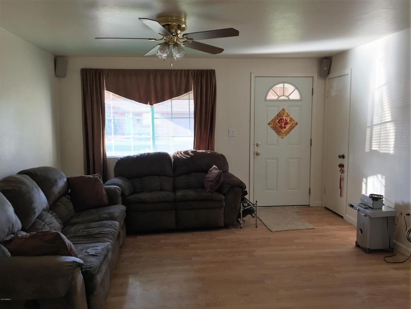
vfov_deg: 48.2
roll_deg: +0.6
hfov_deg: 61.7
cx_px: 206
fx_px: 344
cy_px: 154
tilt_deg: -6.0
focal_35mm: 29
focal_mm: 4.15
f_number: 2.2
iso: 64
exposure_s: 1/30
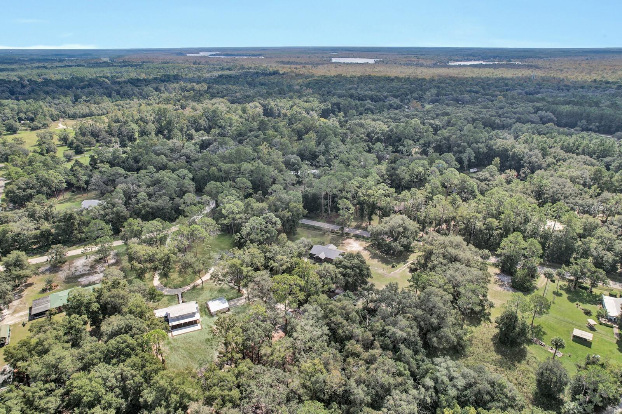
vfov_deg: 57.2
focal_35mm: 22
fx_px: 380
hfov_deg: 78.6
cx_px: 311
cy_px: 207
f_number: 2.8
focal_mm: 8.4
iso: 100
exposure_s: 1/160
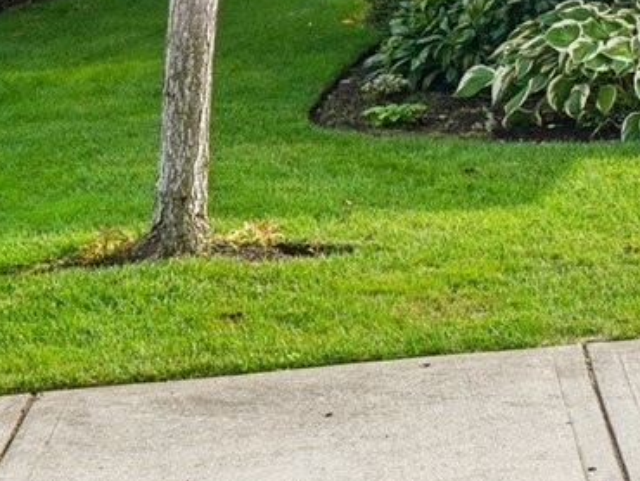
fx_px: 2202
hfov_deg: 13.3
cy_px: -286
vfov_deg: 11.8
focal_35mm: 119
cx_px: 1428
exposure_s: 1/320
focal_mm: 27
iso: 400
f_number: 8
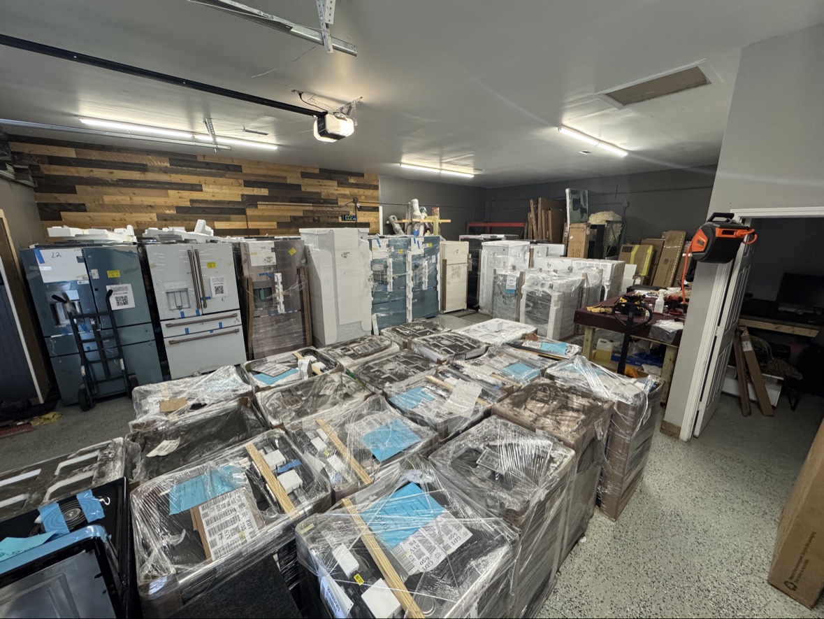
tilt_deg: -14.5
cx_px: 412
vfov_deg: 85.7
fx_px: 333
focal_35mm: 14
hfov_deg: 102.0
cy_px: 310
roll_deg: -0.5
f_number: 2.2
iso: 250
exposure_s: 1/120
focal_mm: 2.22
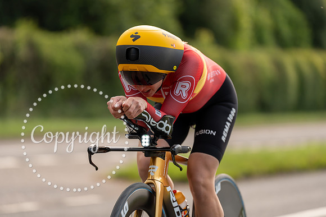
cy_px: 108
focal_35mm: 200
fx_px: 1811
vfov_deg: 6.9
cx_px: 163
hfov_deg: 10.3
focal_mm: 200
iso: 200
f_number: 3.2
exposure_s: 1/1000
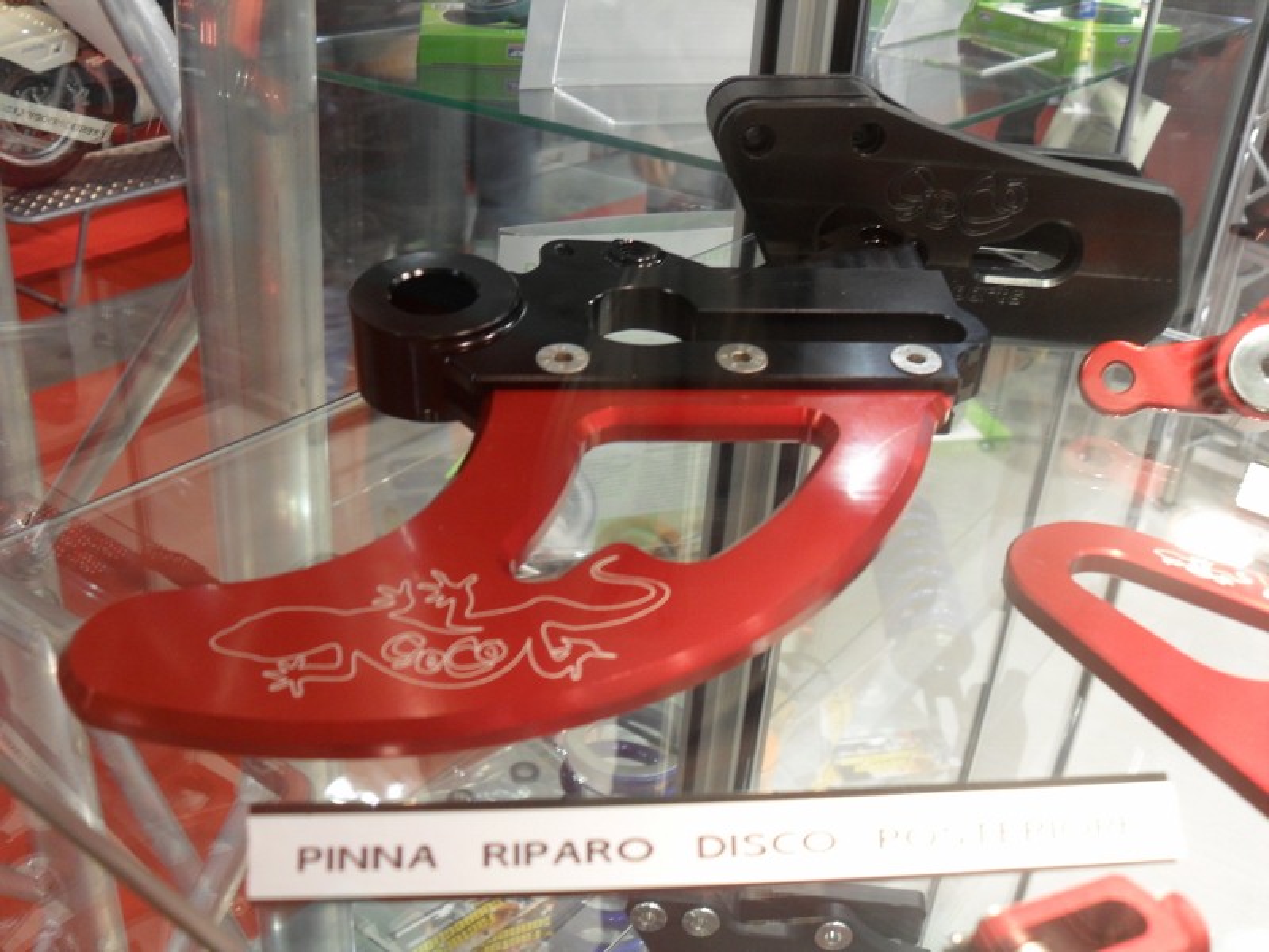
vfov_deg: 40.7
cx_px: 634
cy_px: 476
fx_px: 1283
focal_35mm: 35
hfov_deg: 52.6
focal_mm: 6.2
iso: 100
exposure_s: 1/30
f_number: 2.8
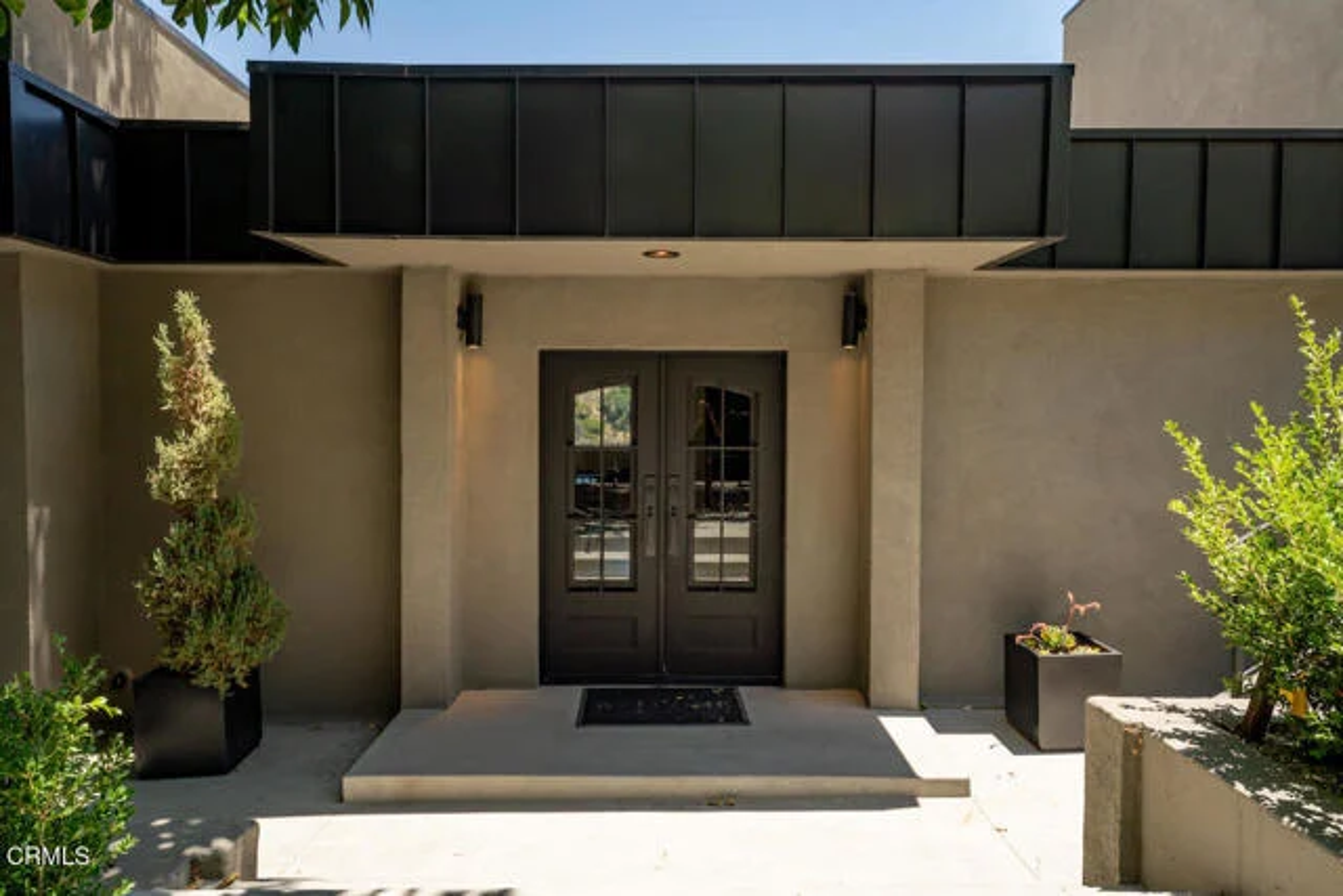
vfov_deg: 53.2
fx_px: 895
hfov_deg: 73.7
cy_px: 448
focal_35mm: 24
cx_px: 672
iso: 640
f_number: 13
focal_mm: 24
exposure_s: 1/320
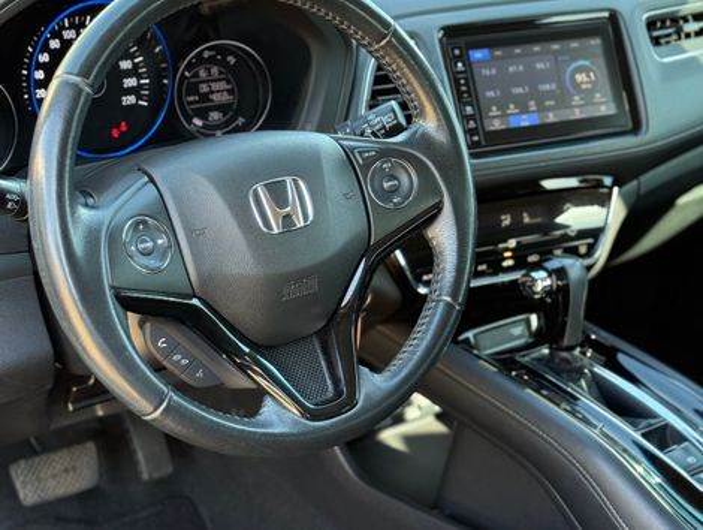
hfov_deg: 39.6
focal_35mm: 48
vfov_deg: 30.3
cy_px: 265
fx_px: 976
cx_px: 352
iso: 200
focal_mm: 6.76
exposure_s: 1/105
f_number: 1.78
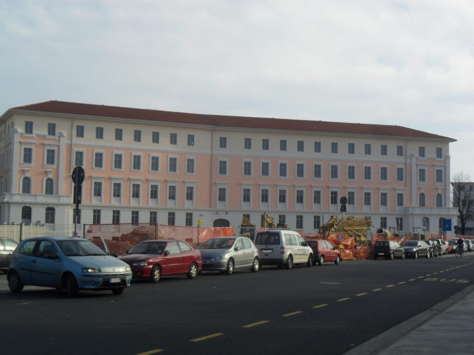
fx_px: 712
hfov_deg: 36.8
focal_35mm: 52
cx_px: 237
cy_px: 178
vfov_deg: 28.0
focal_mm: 9.3
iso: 80
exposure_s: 1/350
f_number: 5
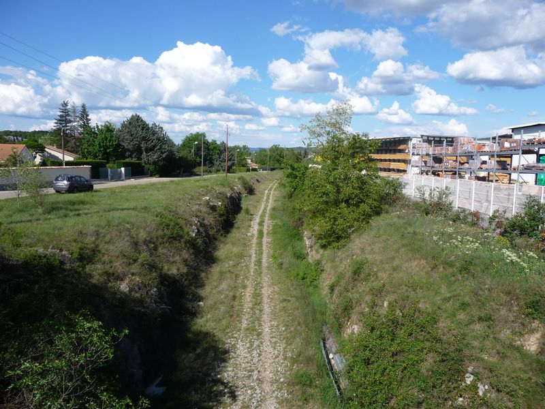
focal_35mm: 28
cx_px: 272
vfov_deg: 49.7
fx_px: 441
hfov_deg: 63.4
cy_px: 204
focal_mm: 4.7
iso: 100
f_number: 8
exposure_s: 1/250
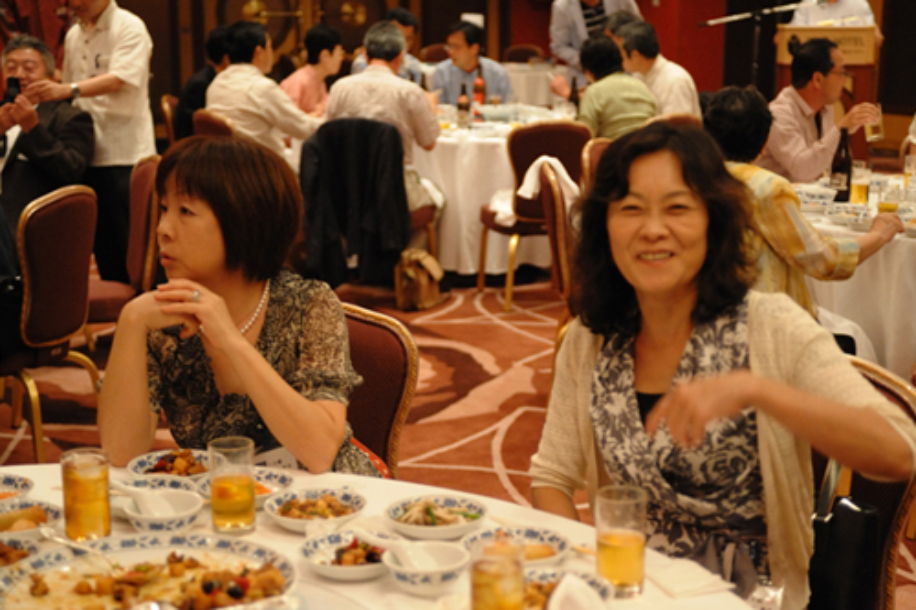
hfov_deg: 31.4
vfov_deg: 21.2
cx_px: 465
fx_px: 1628
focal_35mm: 64
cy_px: 359
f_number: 2.8
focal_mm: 50
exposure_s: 1/125
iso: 4000
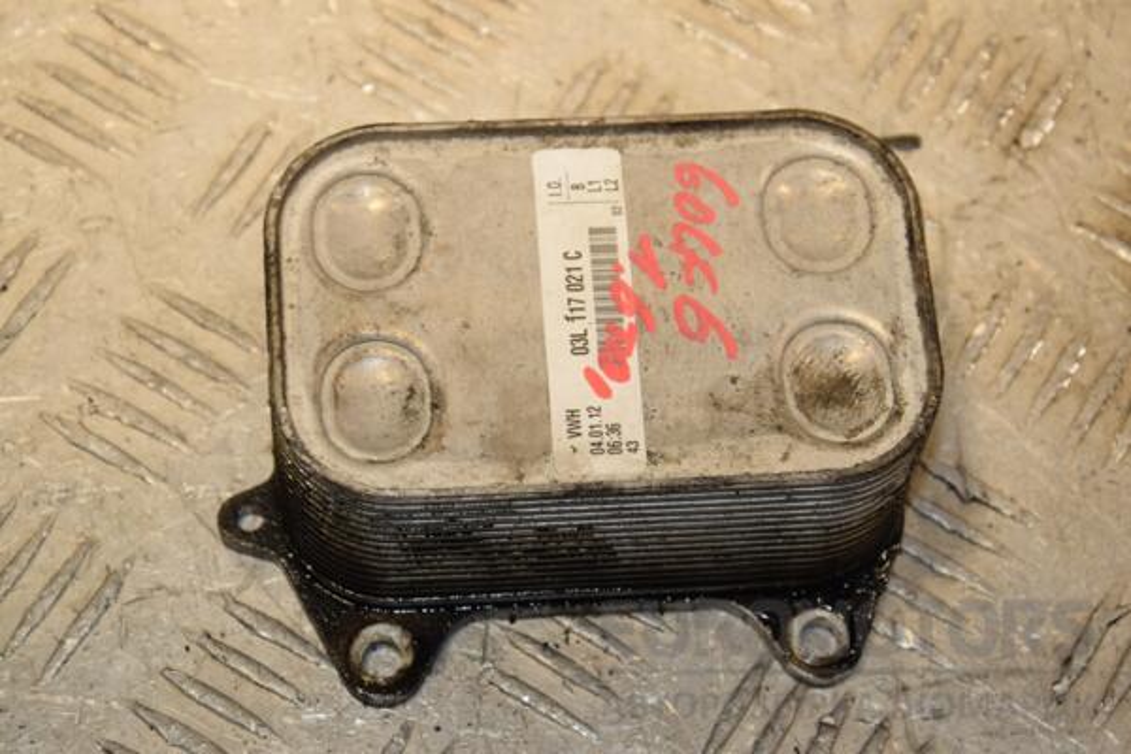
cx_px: 566
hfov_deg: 19.5
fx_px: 3298
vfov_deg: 13.0
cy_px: 377
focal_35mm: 105
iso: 800
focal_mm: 70
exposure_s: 1/200
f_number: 8
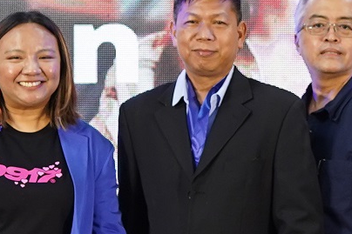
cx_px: 118
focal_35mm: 260
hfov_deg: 7.9
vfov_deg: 5.3
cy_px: 66
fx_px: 2541
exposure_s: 1/250
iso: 500
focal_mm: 35
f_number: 2.8
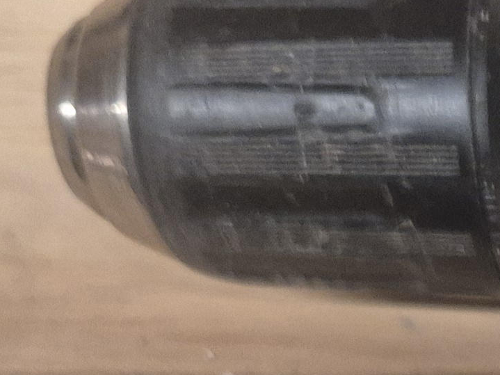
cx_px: 967
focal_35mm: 128
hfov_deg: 13.4
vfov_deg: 10.8
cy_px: 691
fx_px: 1849
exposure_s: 1/100
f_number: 1.8
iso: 640
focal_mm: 5.4
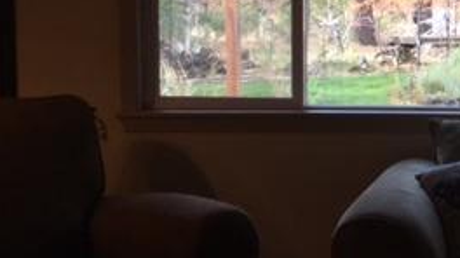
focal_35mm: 82
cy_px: 77
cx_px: 443
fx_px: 999
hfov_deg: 24.9
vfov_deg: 14.7
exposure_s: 1/40
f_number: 2.4
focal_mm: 3.3
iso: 25
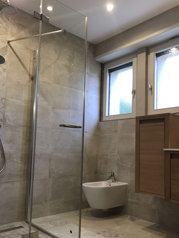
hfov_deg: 44.1
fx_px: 221
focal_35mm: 32
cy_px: 133
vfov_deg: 56.7
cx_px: 94
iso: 25
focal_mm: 3.99
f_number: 1.8
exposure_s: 1/33
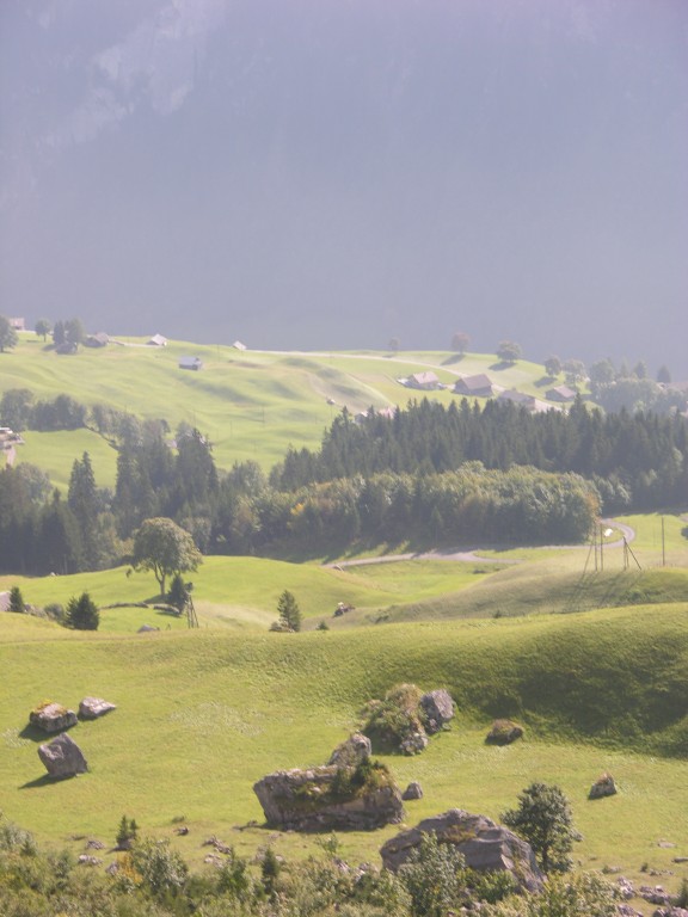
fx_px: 3445
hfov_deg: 11.4
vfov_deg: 15.2
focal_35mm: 130
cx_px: 344
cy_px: 458
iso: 50
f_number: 4.3
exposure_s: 1/180
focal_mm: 31.9
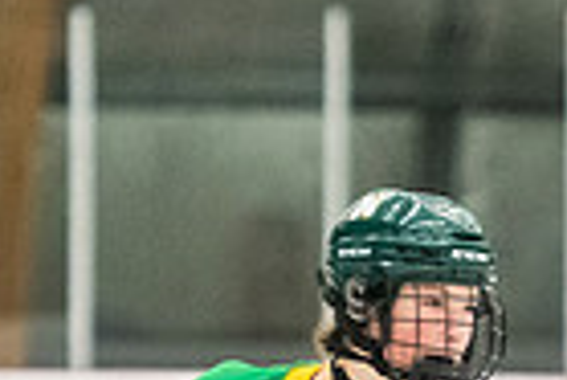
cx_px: 547
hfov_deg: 2.5
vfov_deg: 1.7
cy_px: 795
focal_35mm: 812
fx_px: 12802
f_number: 2.8
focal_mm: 130
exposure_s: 1/800
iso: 3200
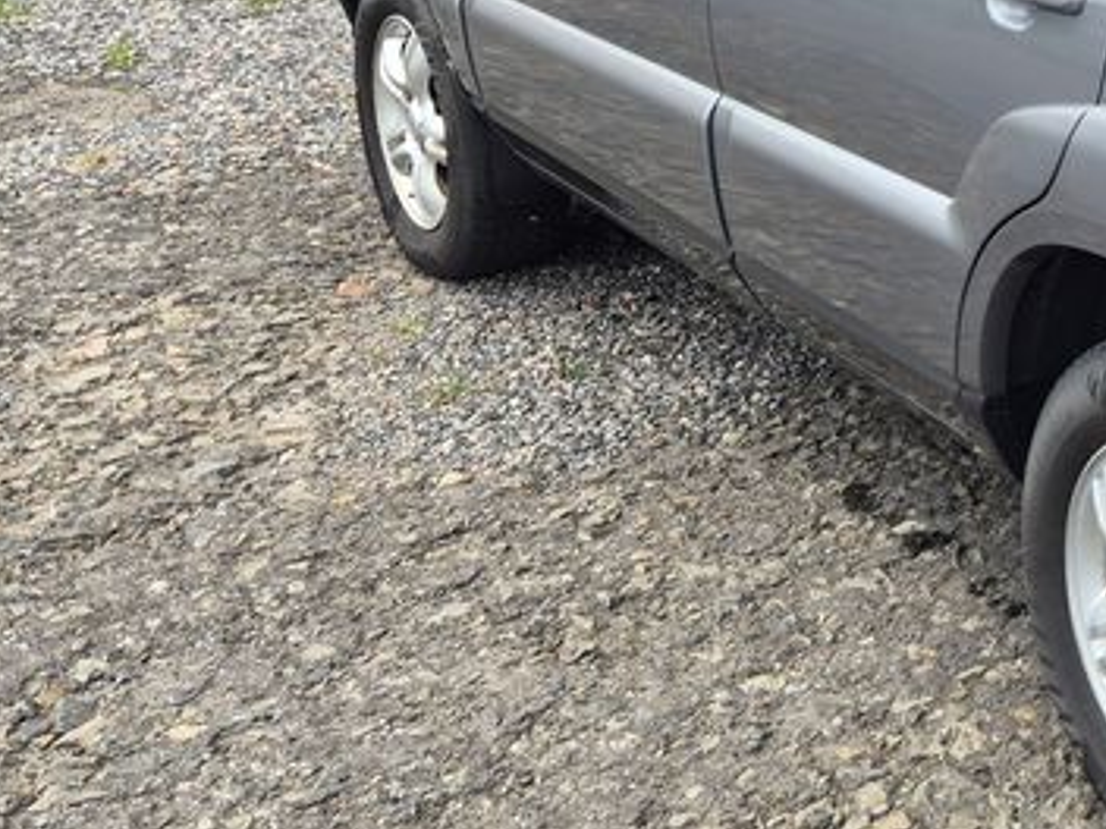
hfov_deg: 24.7
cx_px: 1489
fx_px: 2141
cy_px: 44
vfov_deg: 21.3
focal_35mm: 67
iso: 25
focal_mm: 5.4
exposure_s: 1/461
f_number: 1.8
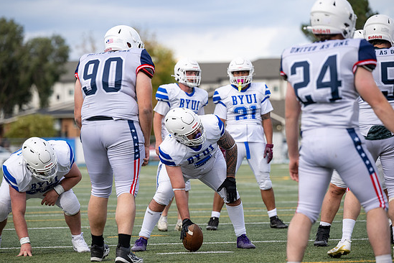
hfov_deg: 11.1
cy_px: 136
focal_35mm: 185
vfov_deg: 7.4
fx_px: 2025
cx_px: 188
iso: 200
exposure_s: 1/1600
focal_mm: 175
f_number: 4
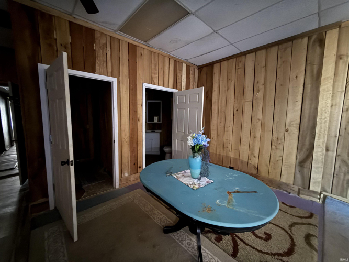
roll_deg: +0.8
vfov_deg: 85.7
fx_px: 141
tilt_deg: -5.0
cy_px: 131
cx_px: 174
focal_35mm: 14
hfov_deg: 102.1
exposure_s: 1/8
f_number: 2.2
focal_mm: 2.22
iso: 1250
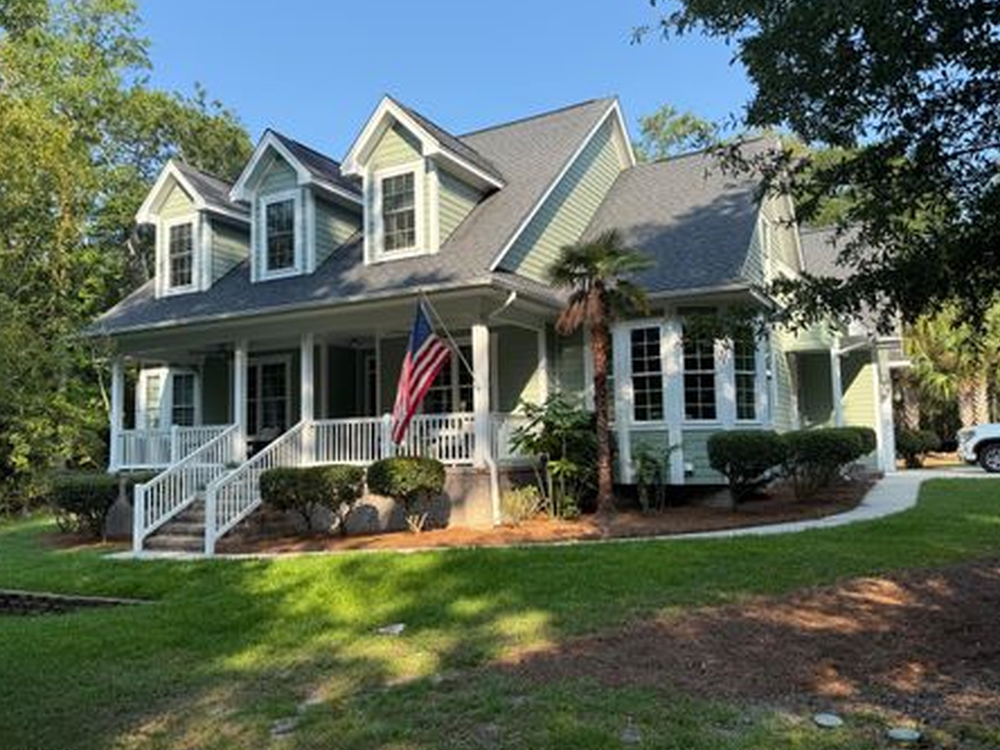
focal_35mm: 27
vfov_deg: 51.4
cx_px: 462
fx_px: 780
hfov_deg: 65.2
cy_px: 377
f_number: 1.78
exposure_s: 1/1464
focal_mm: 6.76
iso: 80
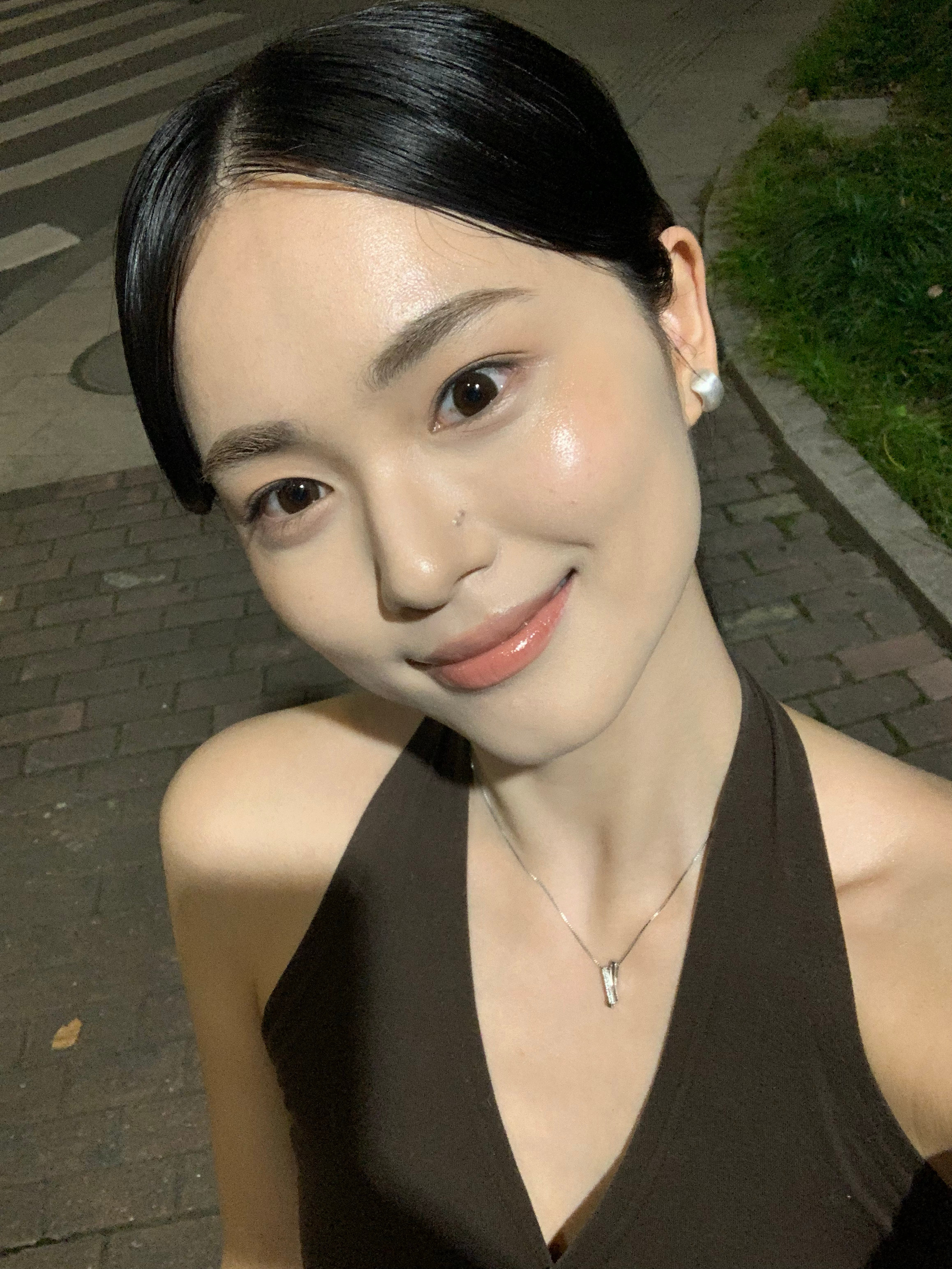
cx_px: 476
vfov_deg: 56.8
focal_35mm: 32
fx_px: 1173
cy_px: 634
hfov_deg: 44.2
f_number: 2.2
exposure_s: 1/50
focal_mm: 2.87
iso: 250
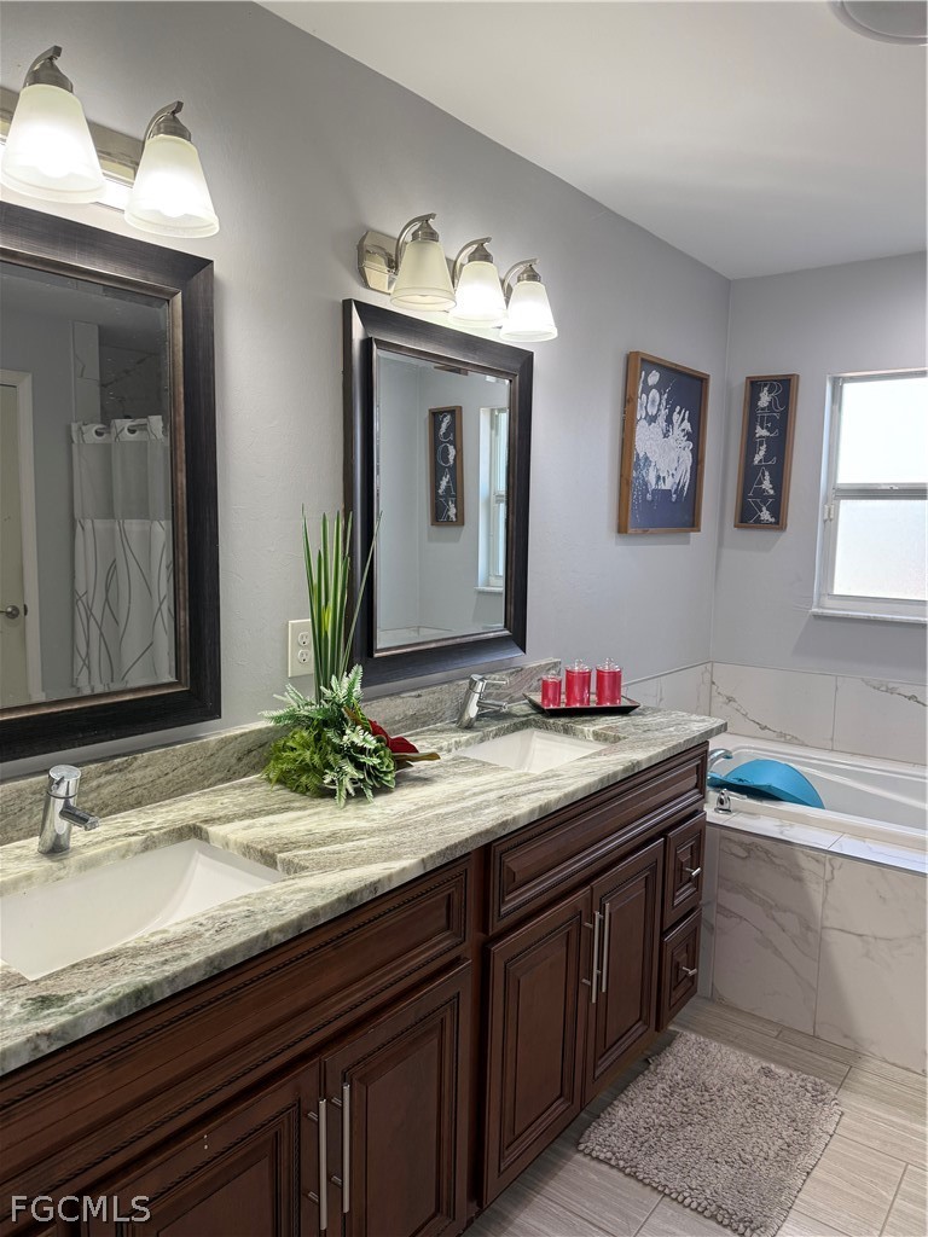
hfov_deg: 56.8
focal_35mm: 24
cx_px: 464
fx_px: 858
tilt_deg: -6.4
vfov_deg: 71.6
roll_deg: -1.1
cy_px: 618
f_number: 1.78
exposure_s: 1/120
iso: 125
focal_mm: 6.76
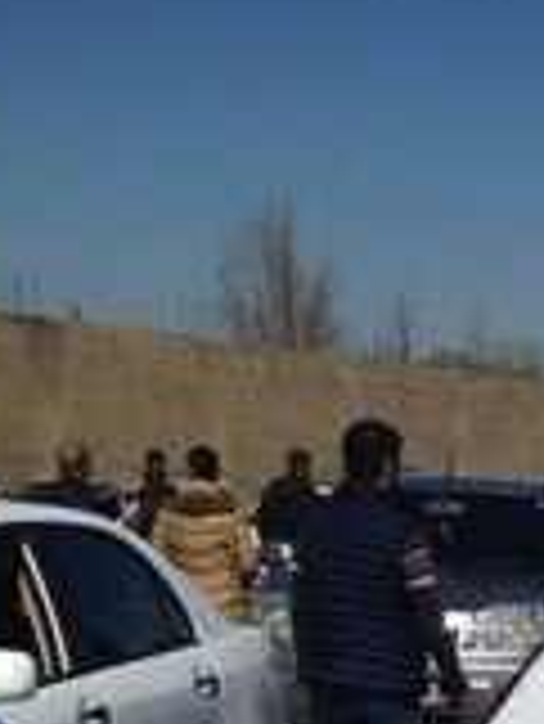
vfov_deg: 16.6
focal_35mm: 108
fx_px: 2260
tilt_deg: -15.0
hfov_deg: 13.1
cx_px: 773
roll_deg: +0.2
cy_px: 1084
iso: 50
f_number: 2.4
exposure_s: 1/5525
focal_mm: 4.28
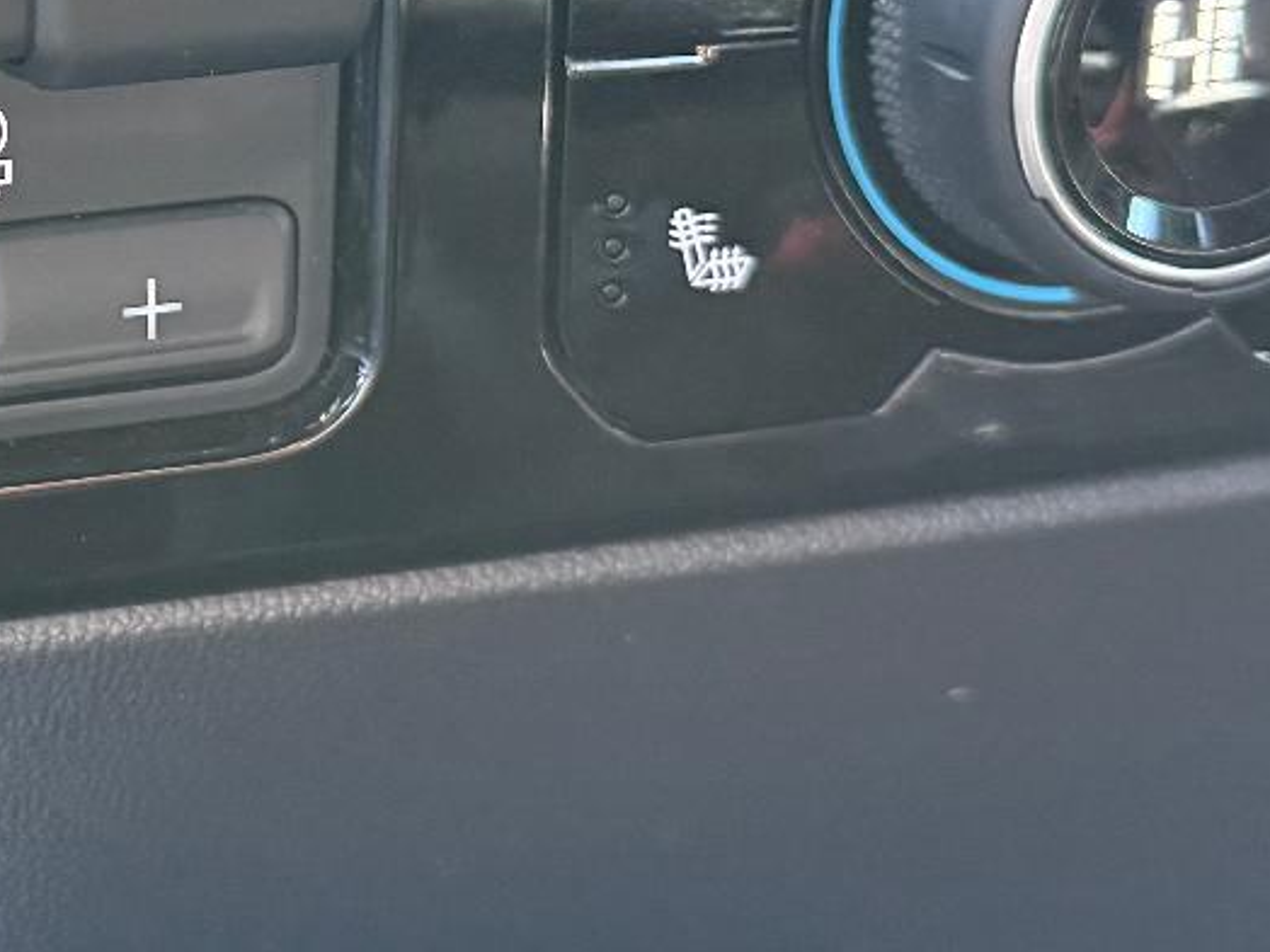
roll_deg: -1.8
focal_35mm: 88
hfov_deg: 21.3
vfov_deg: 16.5
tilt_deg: -20.7
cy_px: 24
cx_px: -68
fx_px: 3229
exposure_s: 1/60
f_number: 1.78
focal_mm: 6.76
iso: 400
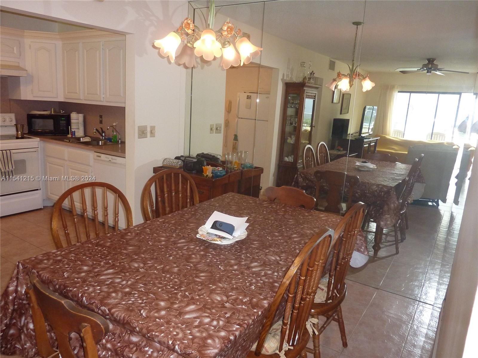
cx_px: 239
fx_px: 345
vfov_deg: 54.9
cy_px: 179
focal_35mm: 25
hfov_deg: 69.4
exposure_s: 1/30
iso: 250
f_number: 3.3
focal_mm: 4.1
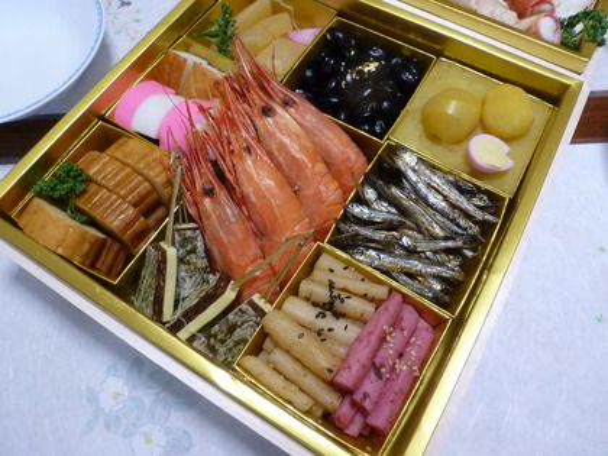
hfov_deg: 71.6
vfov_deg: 56.8
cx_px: 304
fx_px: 422
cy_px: 228
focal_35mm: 24
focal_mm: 4.3
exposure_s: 1/40
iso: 400
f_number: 3.3
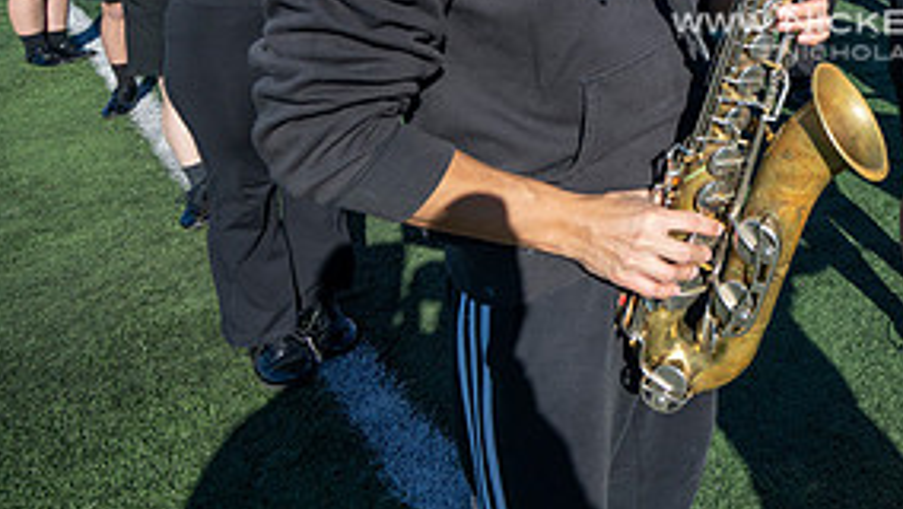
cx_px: 890
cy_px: -91
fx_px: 719
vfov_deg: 32.6
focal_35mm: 30
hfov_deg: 52.1
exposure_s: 1/2000
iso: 320
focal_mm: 14
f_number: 5
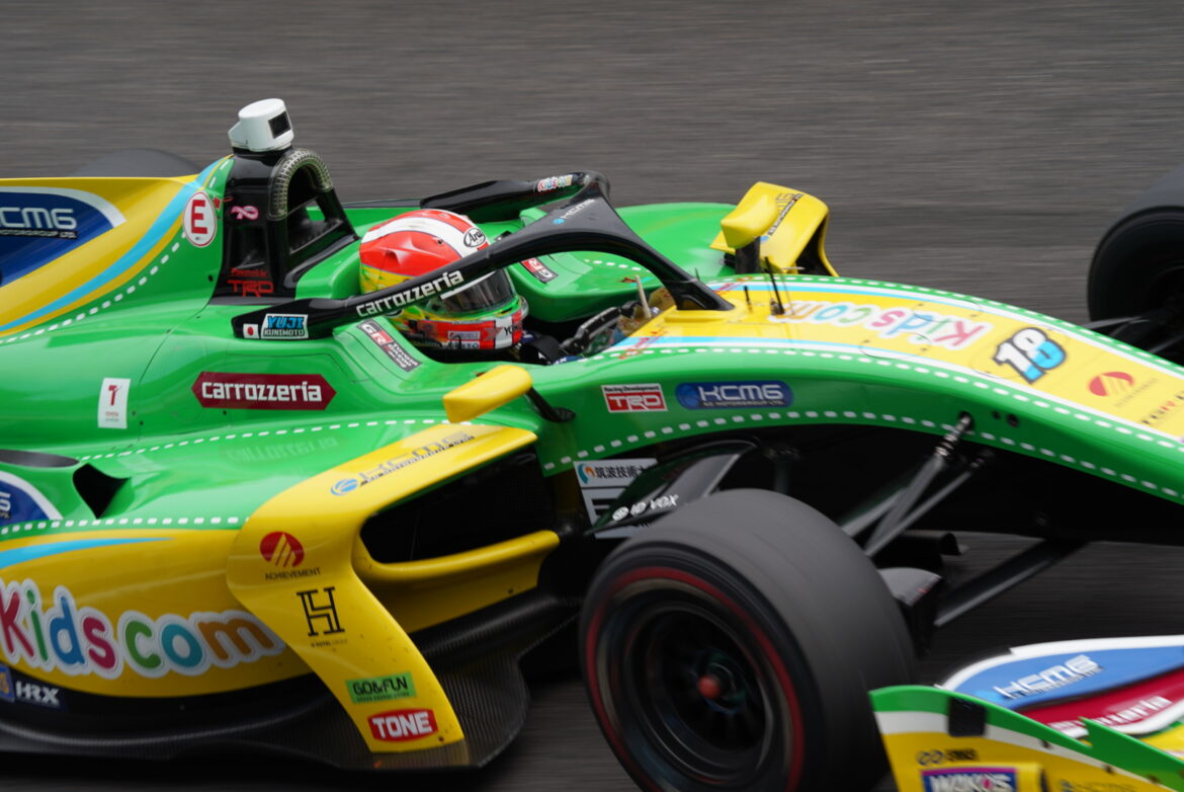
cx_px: 592
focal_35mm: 270
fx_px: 8886
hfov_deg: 7.6
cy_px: 396
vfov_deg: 5.1
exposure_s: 1/125
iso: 125
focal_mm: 270
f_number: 11
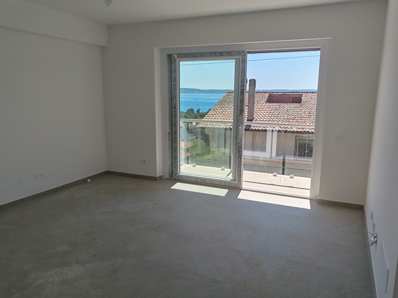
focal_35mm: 28
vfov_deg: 49.7
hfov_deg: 63.4
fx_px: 322
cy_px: 149
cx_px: 199
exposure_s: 1/2500
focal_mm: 5.4
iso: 50
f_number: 1.6
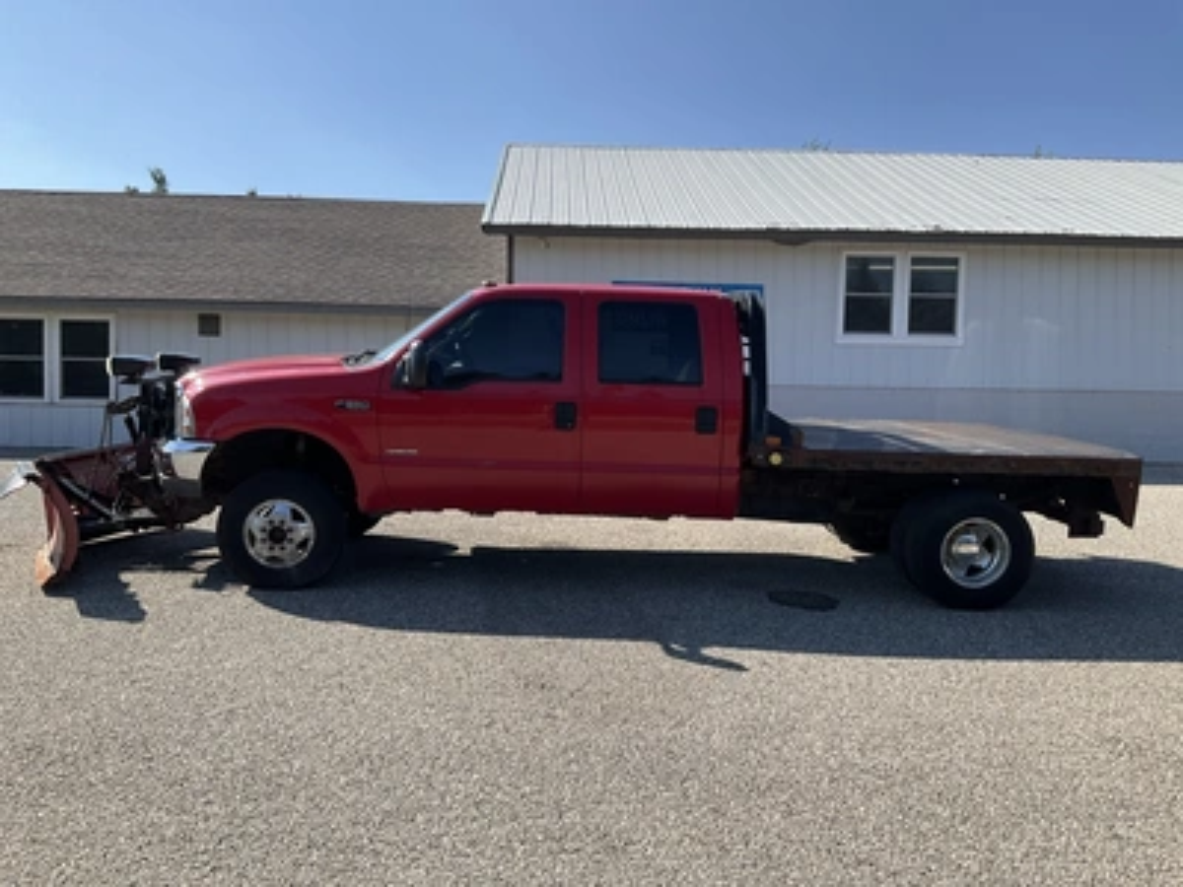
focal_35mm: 29
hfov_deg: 61.7
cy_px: 444
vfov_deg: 48.2
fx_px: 991
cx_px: 592
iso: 25
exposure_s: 1/1577
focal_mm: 3
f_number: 1.8
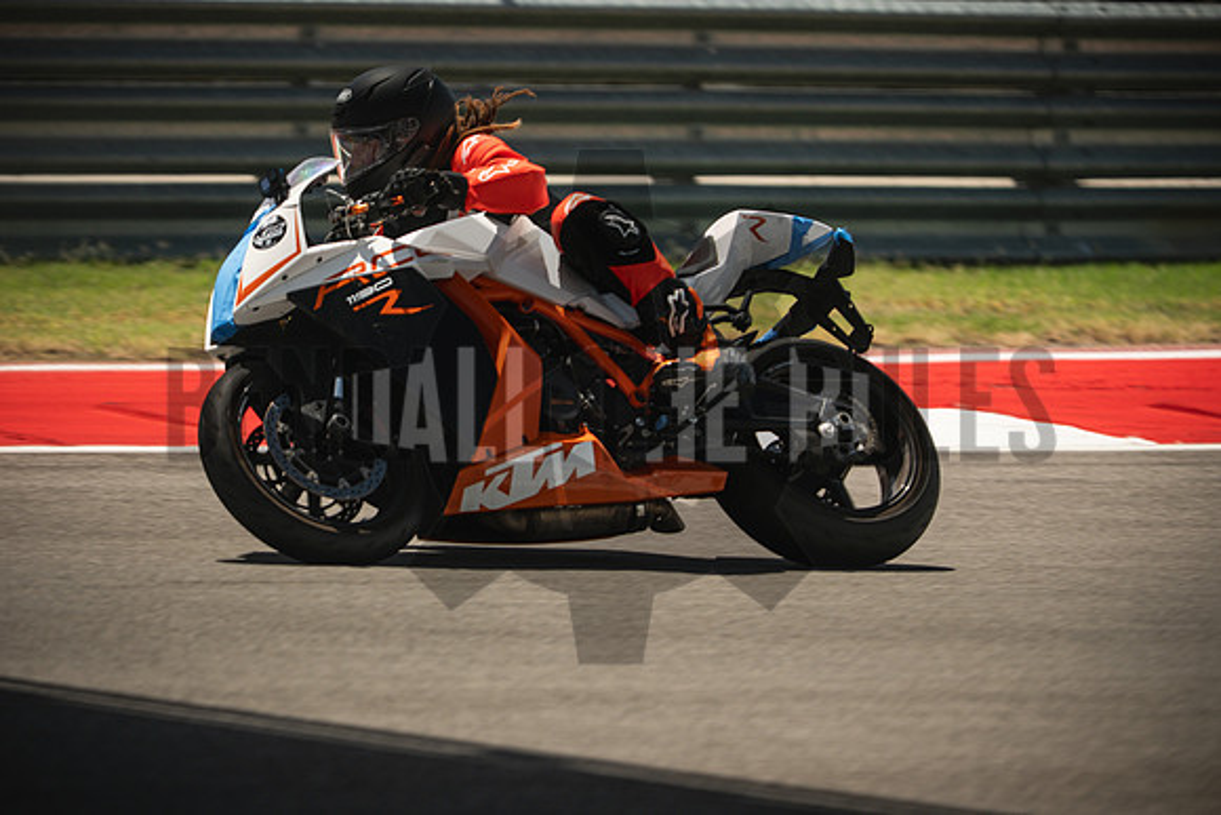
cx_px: 610
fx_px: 14248
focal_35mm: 420
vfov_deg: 3.3
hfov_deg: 4.9
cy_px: 408
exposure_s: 1/1600
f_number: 2.8
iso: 160
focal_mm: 280
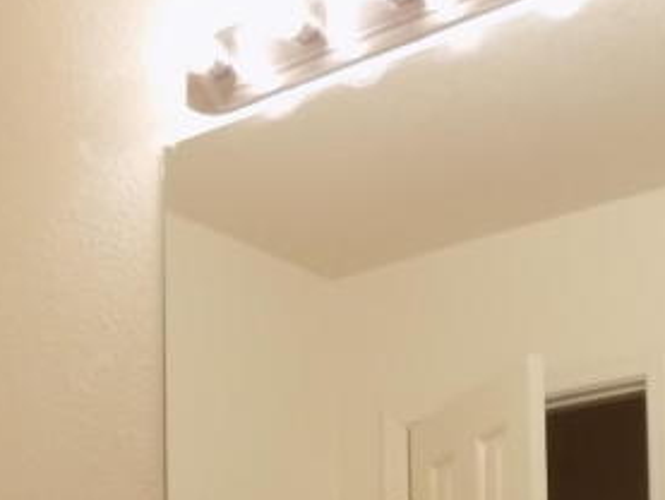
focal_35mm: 85
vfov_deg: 15.9
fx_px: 1634
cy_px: 757
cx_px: 329
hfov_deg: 23.0
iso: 160
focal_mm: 4
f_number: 3.1
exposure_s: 1/30
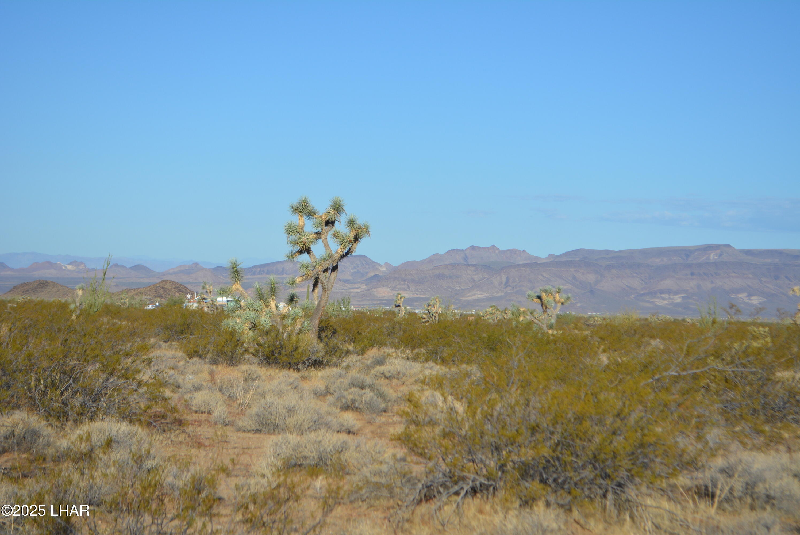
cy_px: 268
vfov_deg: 16.6
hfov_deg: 24.6
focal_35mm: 82
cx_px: 400
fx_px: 1835
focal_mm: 55
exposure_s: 1/1600
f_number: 7.1
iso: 400
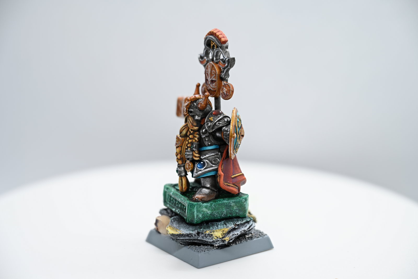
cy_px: 140
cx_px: 209
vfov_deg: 14.1
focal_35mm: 97
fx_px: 1126
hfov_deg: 21.0
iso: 64
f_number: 5.6
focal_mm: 97
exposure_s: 1/30
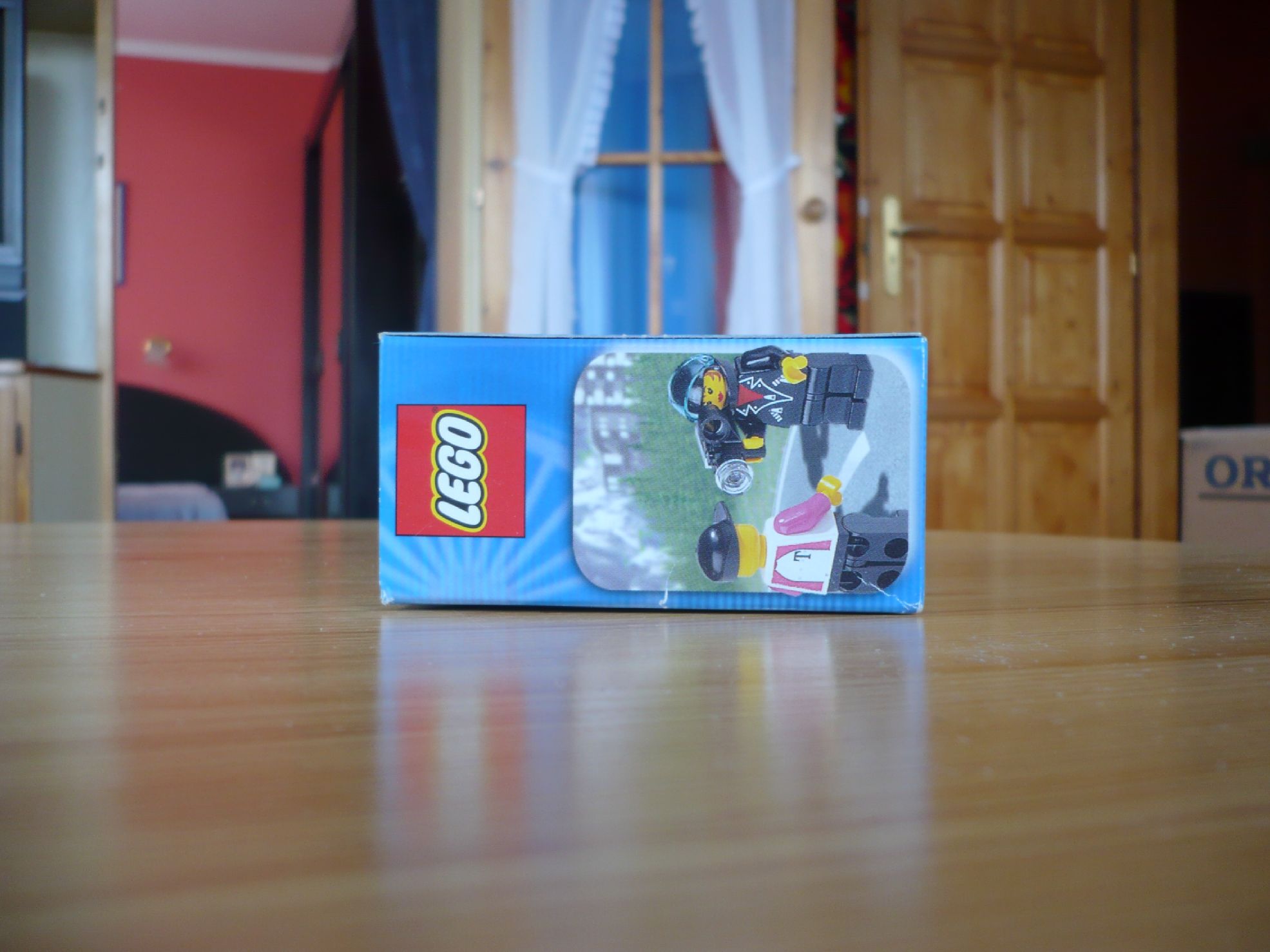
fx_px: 1284
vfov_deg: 40.7
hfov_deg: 52.6
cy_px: 476
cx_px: 635
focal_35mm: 35
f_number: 2.8
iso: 100
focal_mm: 5.8
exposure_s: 1/25
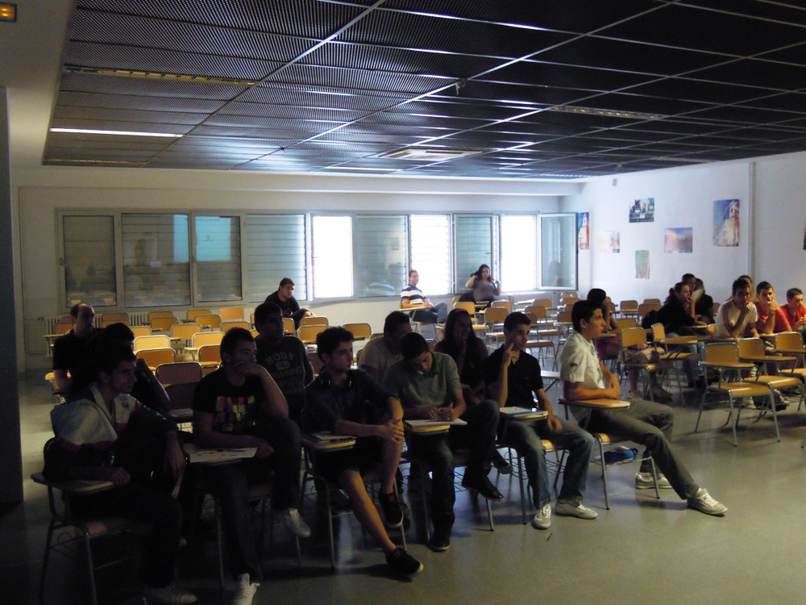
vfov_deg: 44.2
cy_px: 302
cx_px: 403
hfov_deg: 56.8
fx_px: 745
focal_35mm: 32
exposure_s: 1/30
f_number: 2.8
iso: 400
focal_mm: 5.7
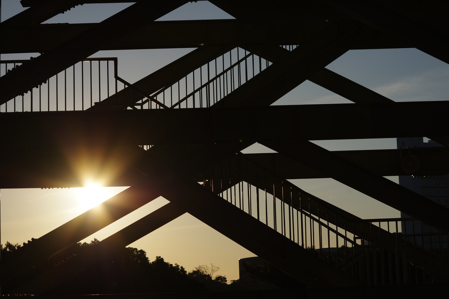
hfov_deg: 24.8
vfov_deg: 16.6
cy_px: 150
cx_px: 224
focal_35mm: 82
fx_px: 1022
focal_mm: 55
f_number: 10
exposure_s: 1/2000
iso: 200
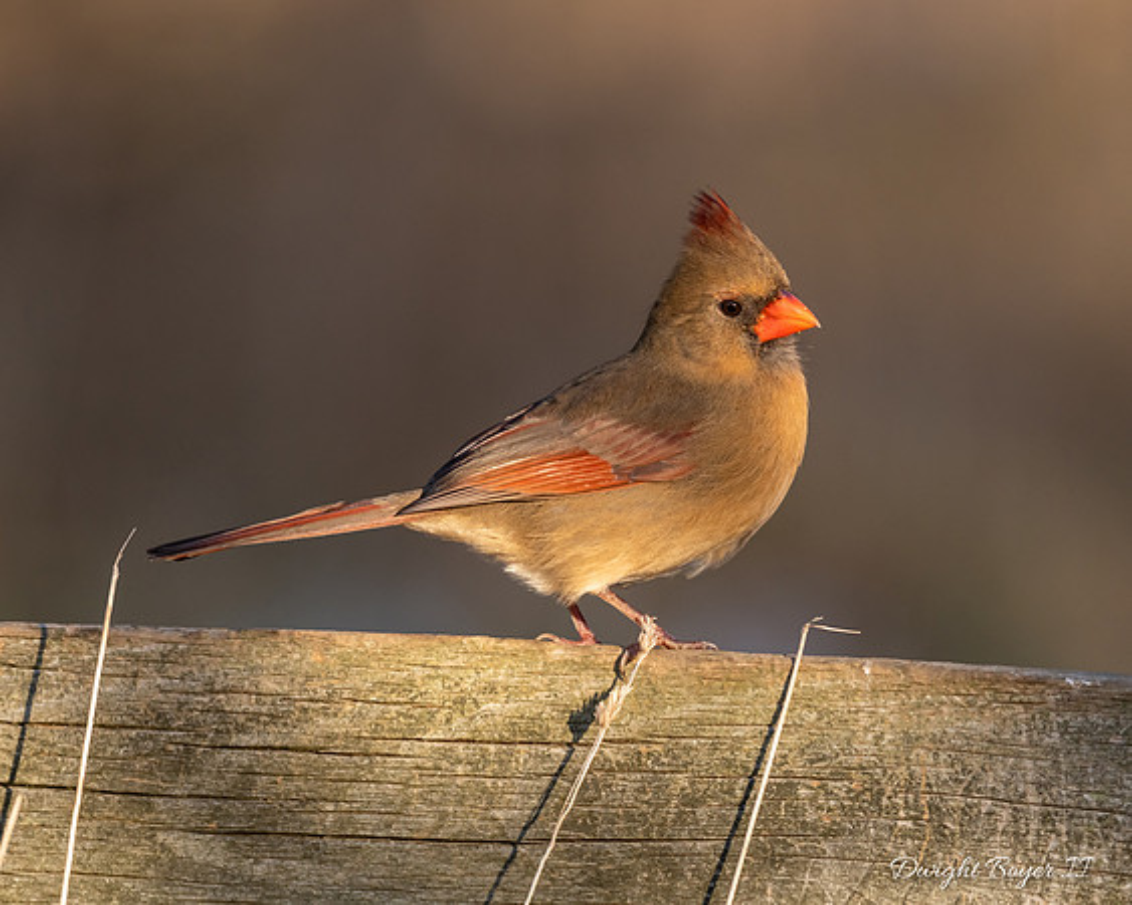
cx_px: 535
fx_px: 22277
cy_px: 370
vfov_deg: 2.3
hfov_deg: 2.9
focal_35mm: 665
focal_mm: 500
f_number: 6.3
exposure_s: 1/1000
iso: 800
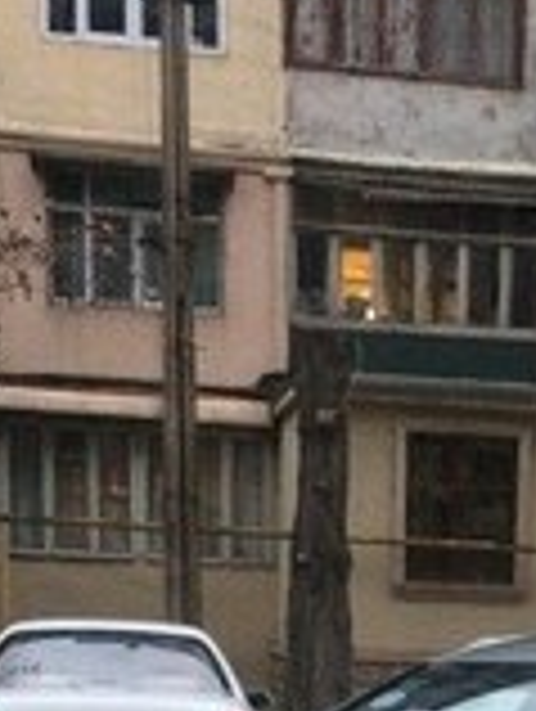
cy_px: 986
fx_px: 1874
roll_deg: -2.3
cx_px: 522
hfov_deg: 16.0
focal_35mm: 91
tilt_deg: -15.2
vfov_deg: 19.4
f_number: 2.2
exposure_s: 1/33
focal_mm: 4.15
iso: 320
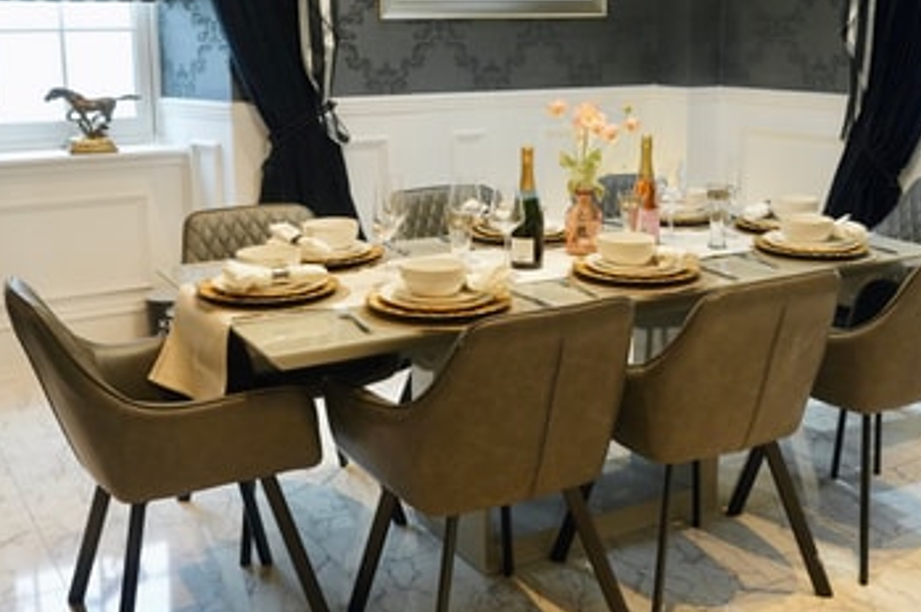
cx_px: 544
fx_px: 1099
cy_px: 228
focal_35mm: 43
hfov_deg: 45.3
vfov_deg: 31.0
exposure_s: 1/160
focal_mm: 20
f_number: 3.2
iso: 1600
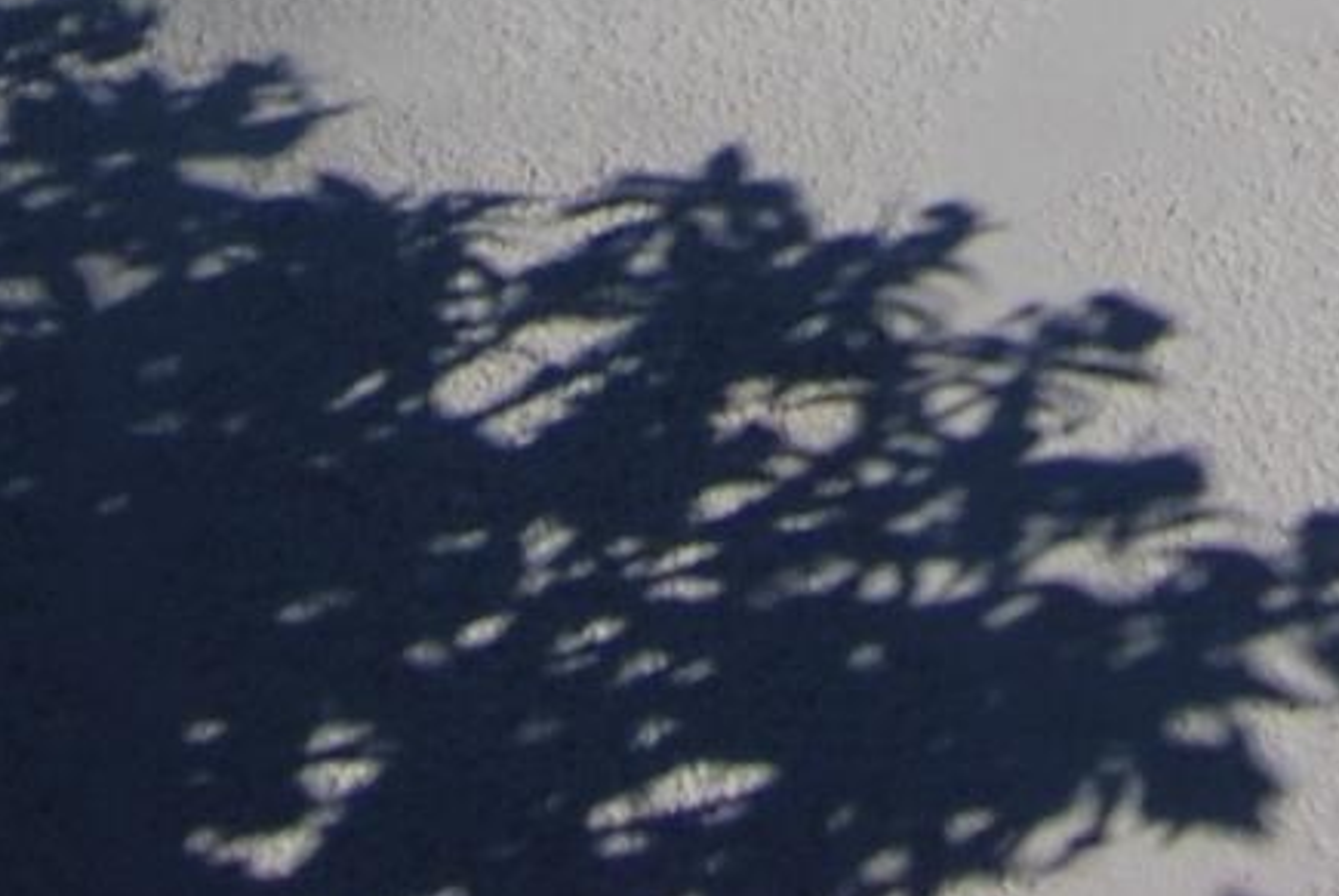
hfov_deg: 16.5
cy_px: -2180
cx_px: 760
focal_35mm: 124
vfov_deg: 8.4
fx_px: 4617
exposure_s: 1/250
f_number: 8
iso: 100
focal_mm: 12
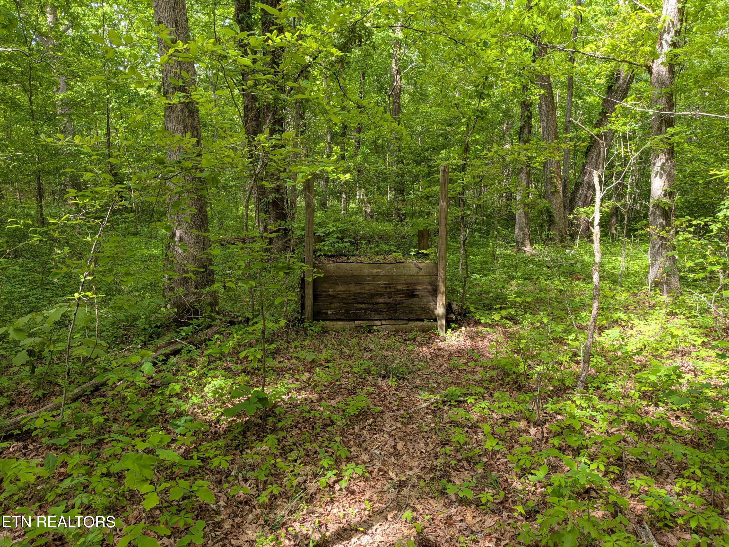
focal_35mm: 24
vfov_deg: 56.8
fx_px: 505
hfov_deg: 71.6
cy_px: 274
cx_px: 364
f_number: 1.7
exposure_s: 1/173
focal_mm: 4.53
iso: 35
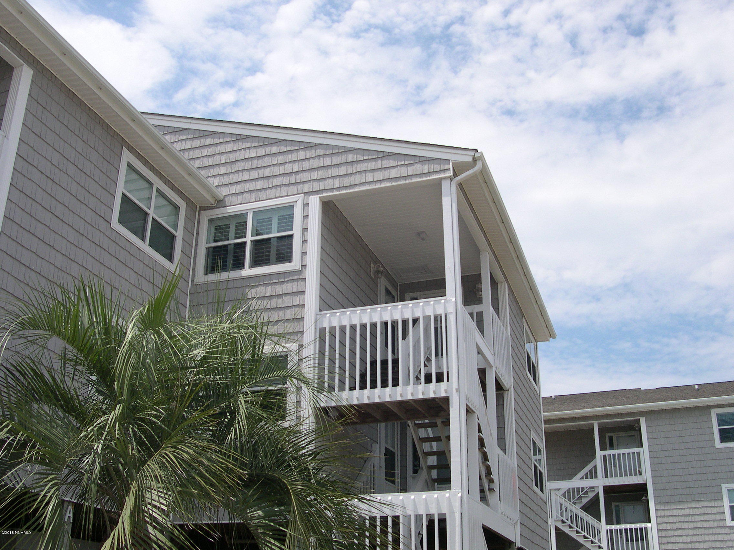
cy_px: 275
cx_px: 367
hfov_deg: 49.0
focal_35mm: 38
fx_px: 806
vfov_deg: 37.7
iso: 141
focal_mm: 8
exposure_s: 1/407
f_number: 7.6
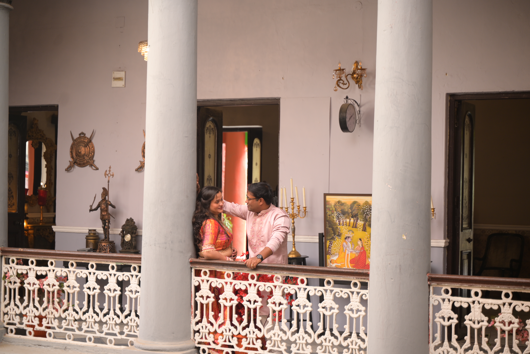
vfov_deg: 18.2
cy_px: 177
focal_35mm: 75
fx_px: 1105
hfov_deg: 27.0
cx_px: 265
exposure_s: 1/125
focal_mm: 75
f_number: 2.8
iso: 250
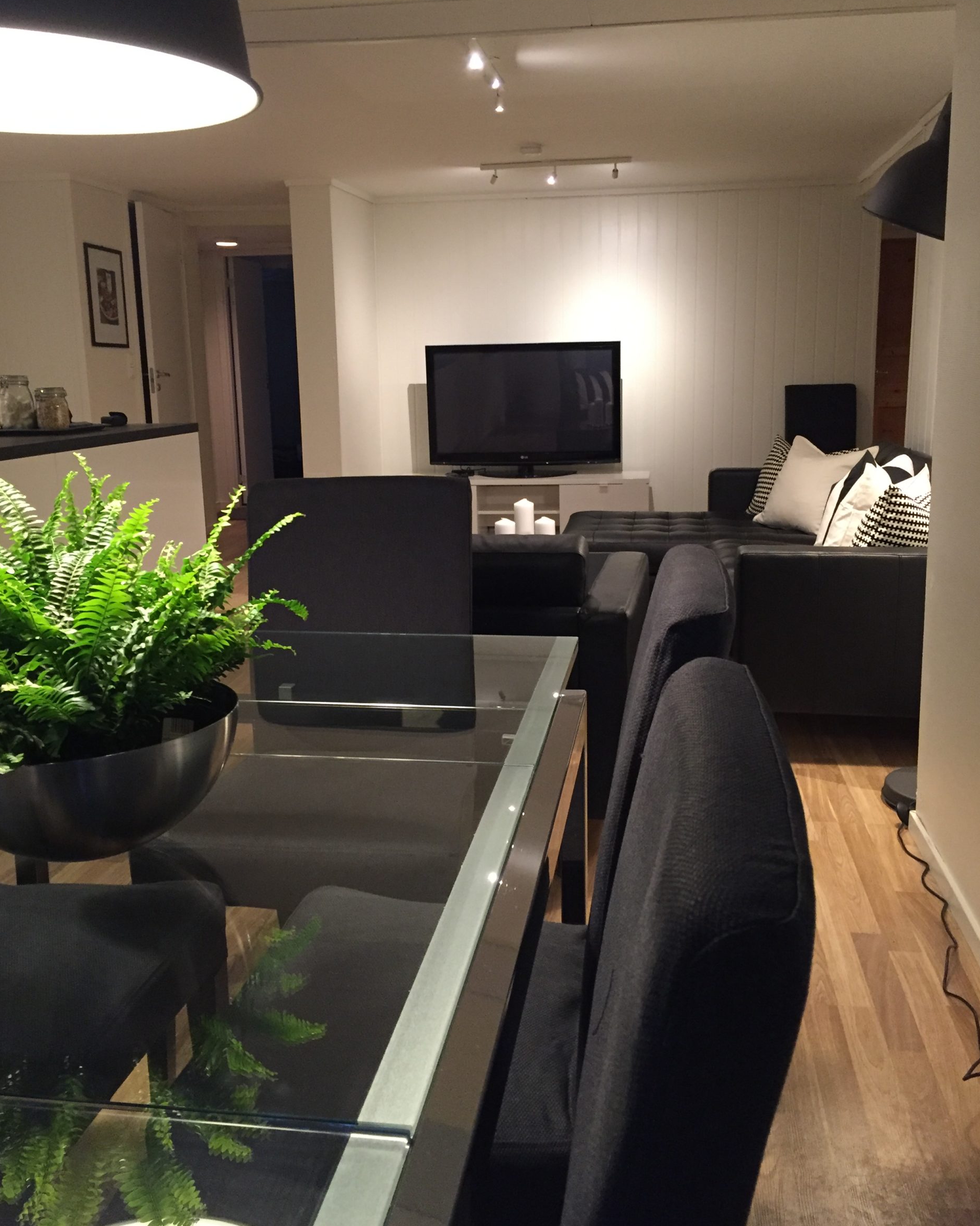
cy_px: 580
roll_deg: +0.9
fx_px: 1124
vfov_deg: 57.2
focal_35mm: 31
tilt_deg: -10.2
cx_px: 493
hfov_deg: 47.1
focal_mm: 4.15
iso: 320
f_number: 2.2
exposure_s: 1/33
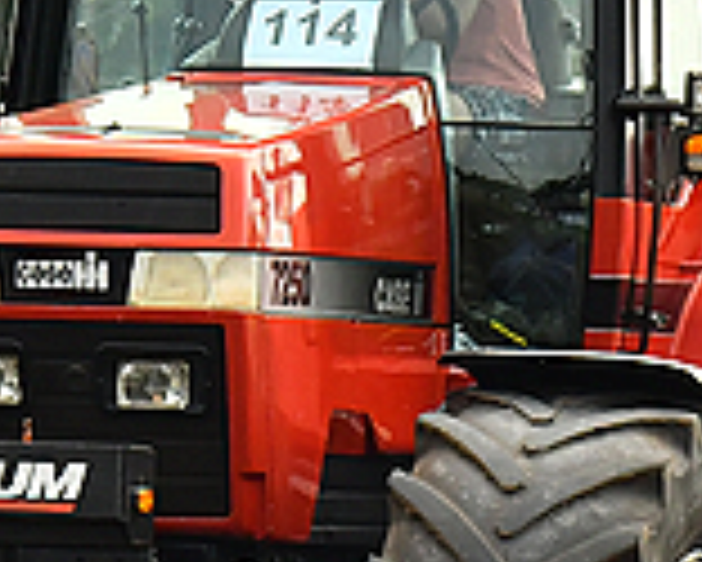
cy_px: 492
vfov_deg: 1.2
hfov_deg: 1.5
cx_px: 216
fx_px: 26224
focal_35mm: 1261
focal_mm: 175
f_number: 9
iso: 500
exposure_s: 1/1000
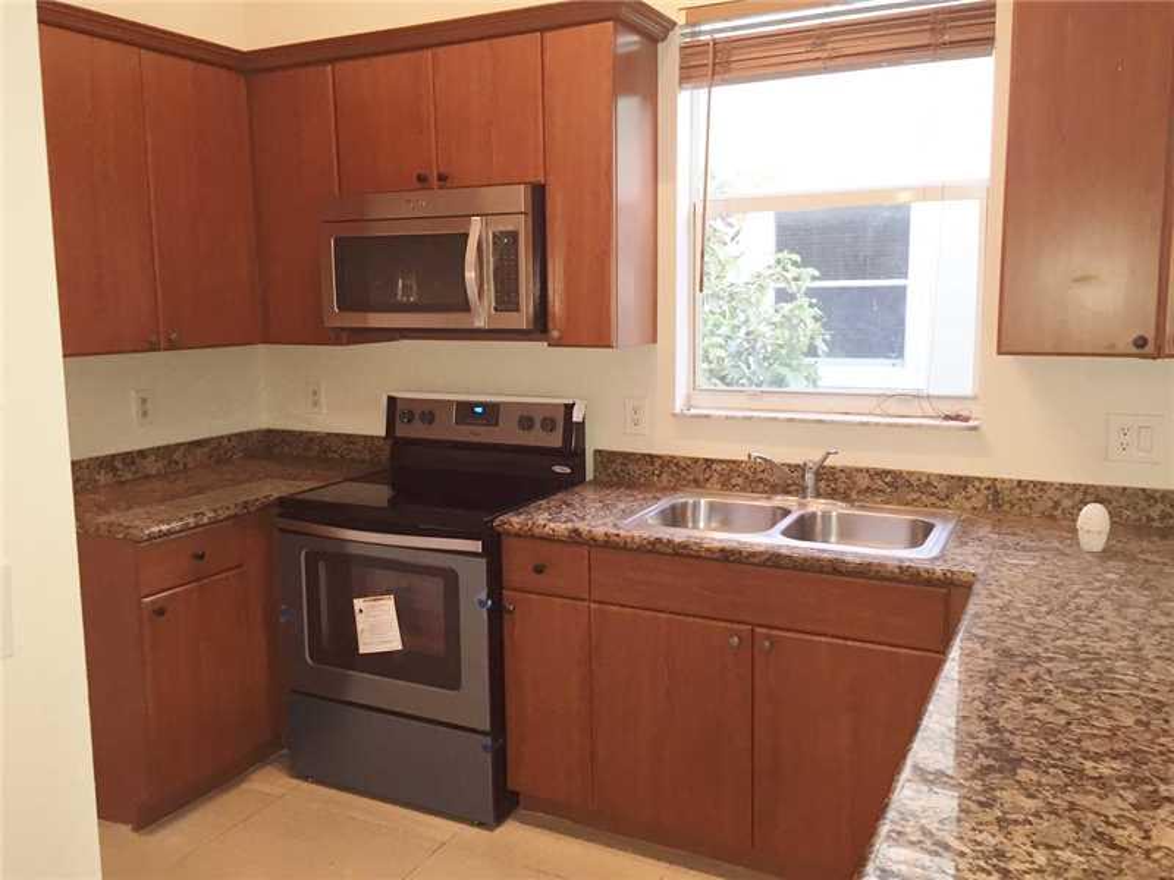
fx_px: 984
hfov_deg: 61.7
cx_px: 587
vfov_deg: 48.2
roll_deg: +1.2
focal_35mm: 29
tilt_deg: -8.4
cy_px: 440
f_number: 2.2
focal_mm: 4.15
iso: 160
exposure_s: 1/24
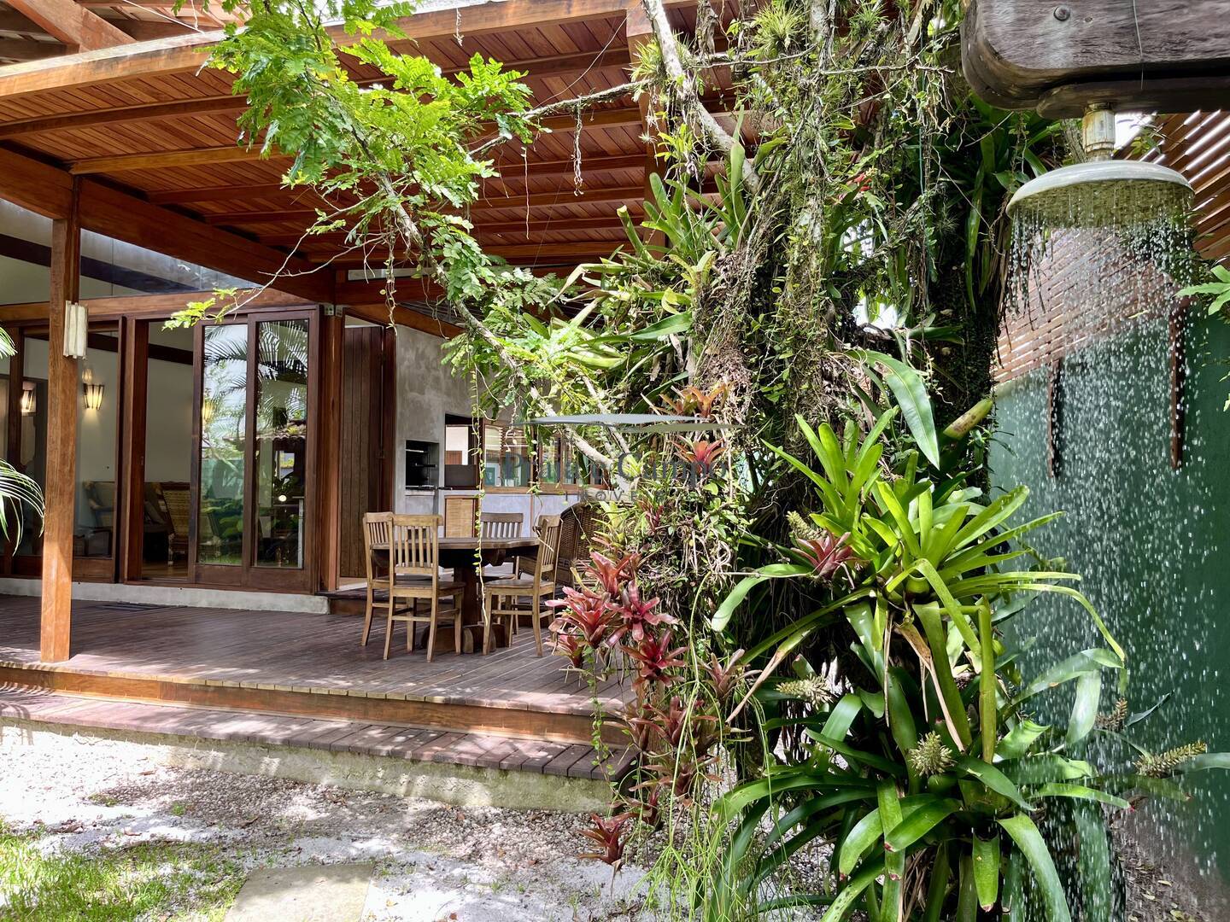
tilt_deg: +1.8
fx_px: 924
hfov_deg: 67.3
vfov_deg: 53.1
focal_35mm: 26
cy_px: 461
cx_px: 615
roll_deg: -0.5
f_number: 1.6
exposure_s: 1/129
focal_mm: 5.1
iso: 40
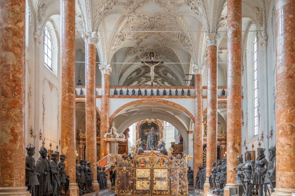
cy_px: 98
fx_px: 266
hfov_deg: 58.0
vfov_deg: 40.5
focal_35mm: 32
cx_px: 148
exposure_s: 1/40
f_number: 2.8
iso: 160
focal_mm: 32.5
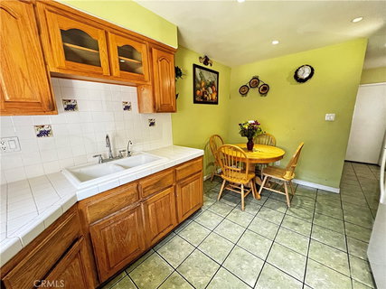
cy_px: 144
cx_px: 193
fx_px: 145
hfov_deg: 106.2
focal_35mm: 13
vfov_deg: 89.9
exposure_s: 1/56
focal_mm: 1.57
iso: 1000
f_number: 1.8
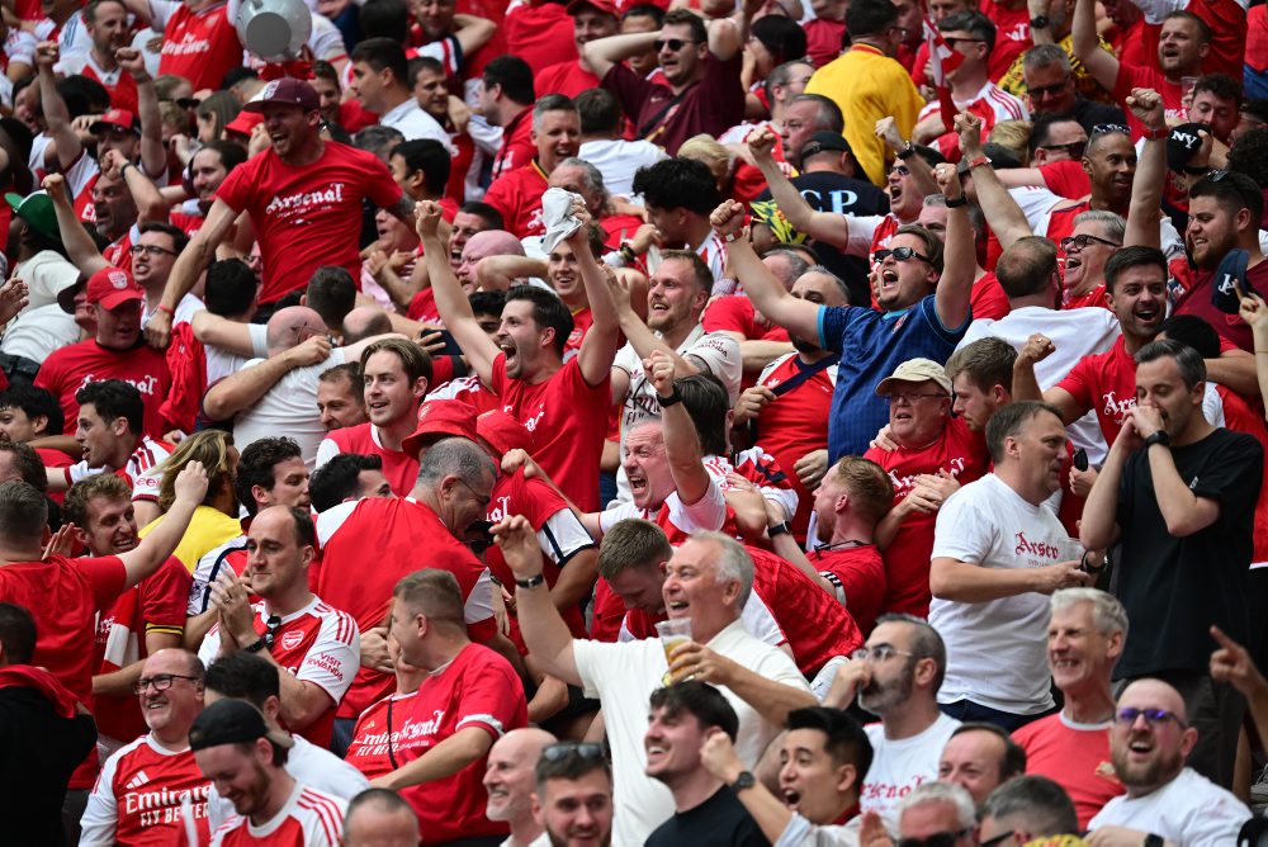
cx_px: 634
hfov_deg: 7.9
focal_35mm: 260
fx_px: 9163
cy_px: 424
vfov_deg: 5.3
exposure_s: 1/1000
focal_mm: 260
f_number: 5
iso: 1600
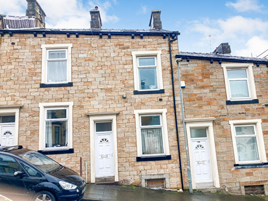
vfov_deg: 49.7
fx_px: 217
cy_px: 100
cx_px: 134
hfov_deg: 63.4
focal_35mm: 28
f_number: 1.8
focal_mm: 3.99
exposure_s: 1/125
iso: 20
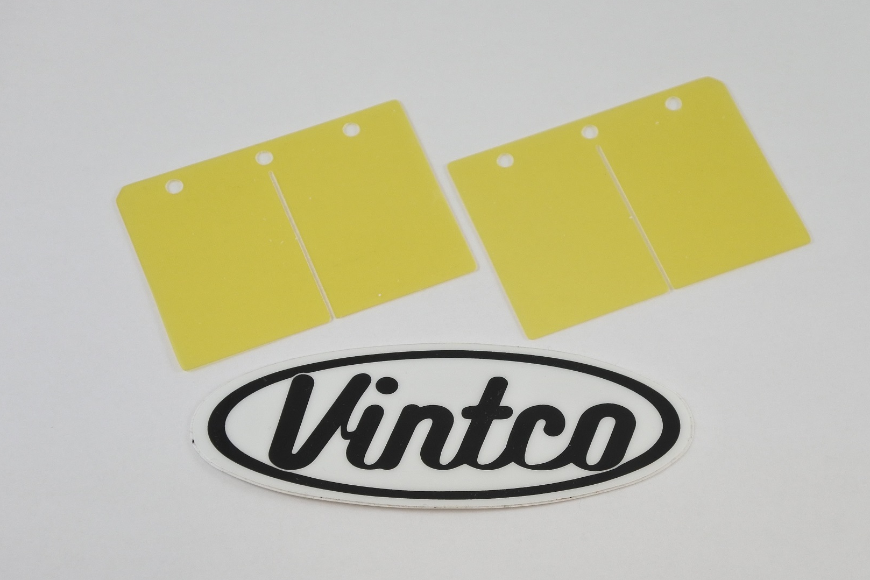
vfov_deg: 23.0
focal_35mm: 59
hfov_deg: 33.9
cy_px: 285
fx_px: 1426
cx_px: 456
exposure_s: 1/160
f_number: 4.8
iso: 400
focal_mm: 21
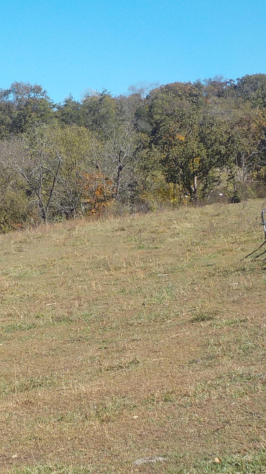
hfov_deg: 14.1
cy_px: 238
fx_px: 1066
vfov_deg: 25.0
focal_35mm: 85
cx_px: 16
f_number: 4.7
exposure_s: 1/500
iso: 125
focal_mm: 7.9
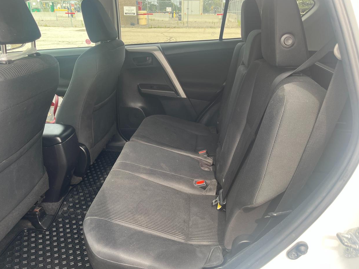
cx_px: 180
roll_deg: -0.3
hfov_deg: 65.3
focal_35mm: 27
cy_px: 134
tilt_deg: -23.0
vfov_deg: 51.3
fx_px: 280
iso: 50
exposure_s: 1/164
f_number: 1.6
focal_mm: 5.1
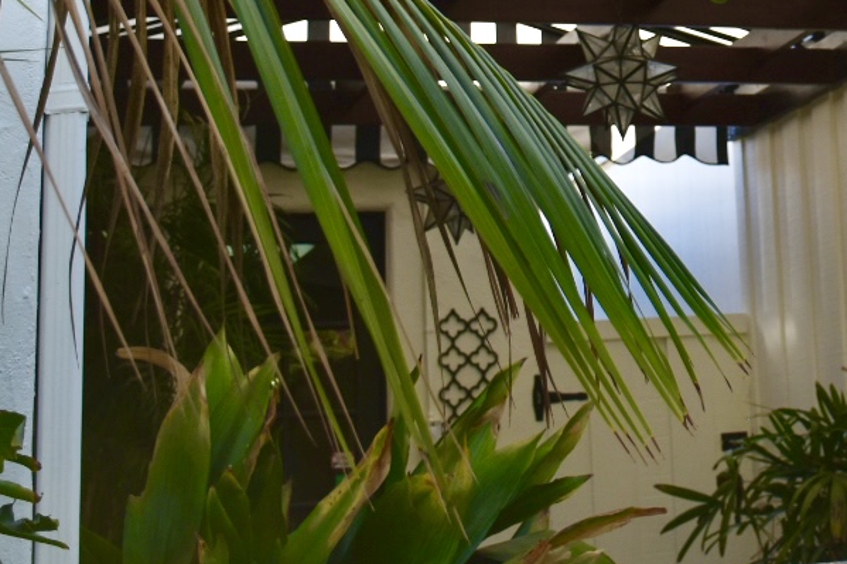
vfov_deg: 14.1
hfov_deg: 20.7
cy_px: -167
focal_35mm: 93
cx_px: 942
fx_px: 2196
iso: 160
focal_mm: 23
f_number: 3.8
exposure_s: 1/640
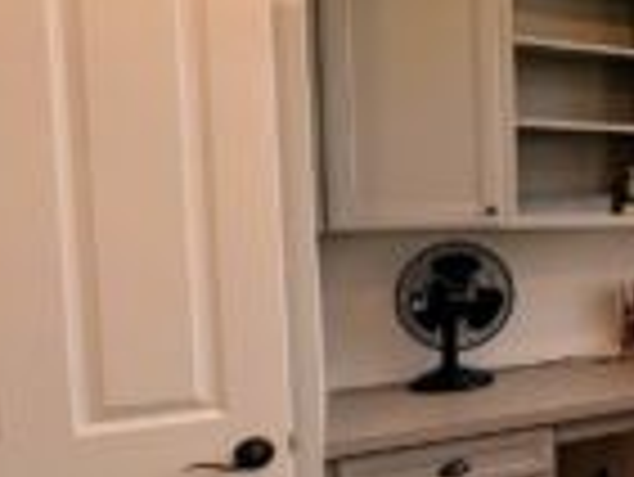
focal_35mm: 37
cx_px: 823
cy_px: 236
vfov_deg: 38.7
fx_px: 678
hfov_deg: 34.9
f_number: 2.2
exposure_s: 1/322
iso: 47
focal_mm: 1.95
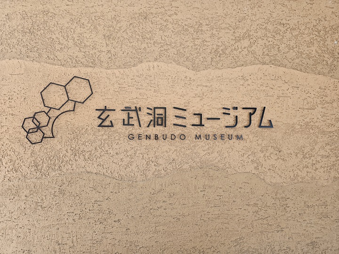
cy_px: 127
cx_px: 170
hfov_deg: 73.9
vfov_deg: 58.9
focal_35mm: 23
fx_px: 225
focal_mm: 6.3
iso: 32
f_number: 1.7
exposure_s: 1/100
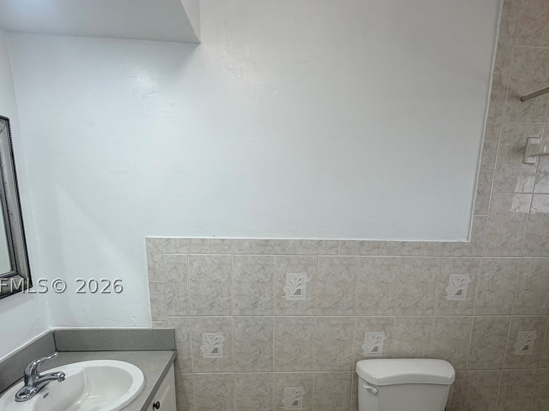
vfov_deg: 57.1
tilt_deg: -14.6
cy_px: 285
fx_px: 365
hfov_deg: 73.8
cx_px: 295
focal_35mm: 23
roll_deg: -0.4
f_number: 2.2
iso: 64
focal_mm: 2.22
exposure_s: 1/120
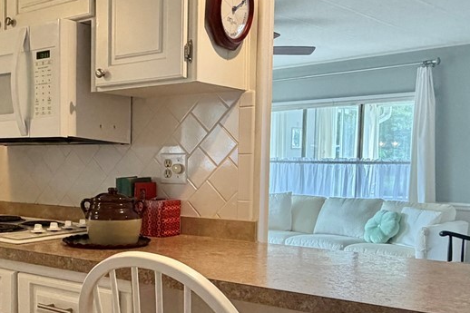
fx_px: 587
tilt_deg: -4.0
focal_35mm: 45
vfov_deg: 29.6
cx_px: 100
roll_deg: +0.7
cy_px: 208
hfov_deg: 41.9
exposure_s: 1/120
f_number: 2.2
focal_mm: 2.22
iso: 250
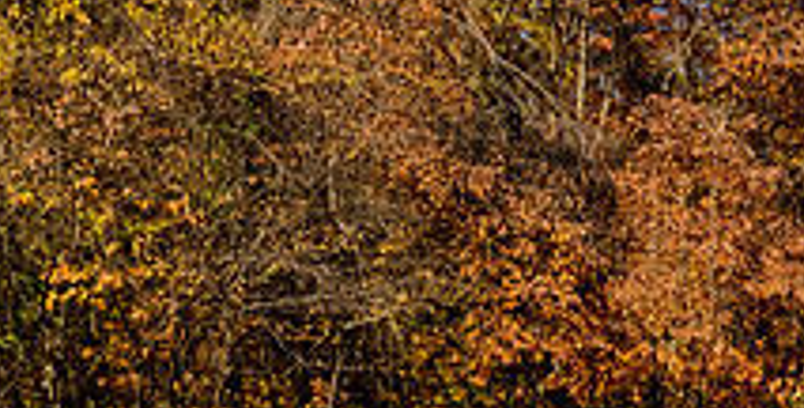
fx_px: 1458
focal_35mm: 70
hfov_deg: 27.7
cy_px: 436
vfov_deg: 15.5
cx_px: 921
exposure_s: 1/1000
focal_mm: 24
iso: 200
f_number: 5.6
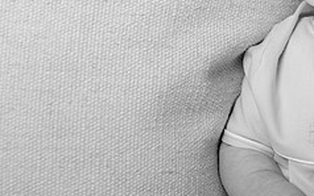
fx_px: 2235
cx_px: 356
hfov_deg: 8.0
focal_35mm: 261
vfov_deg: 5.0
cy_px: 38
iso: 250
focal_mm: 105
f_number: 5.6
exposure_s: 1/200
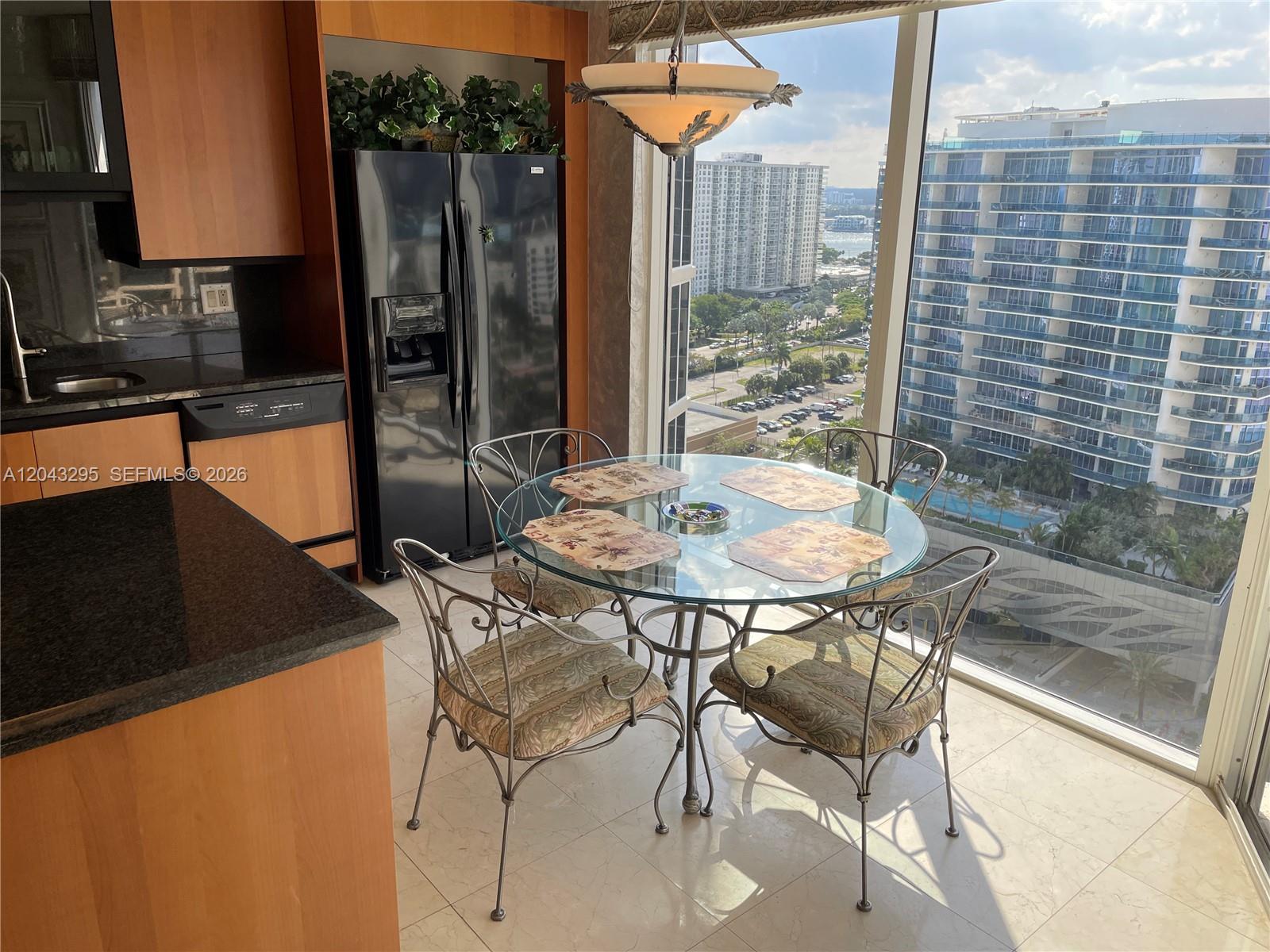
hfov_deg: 67.3
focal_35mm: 26
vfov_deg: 53.1
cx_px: 635
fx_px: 954
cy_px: 476
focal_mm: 4.2
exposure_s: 1/397
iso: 32
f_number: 1.6
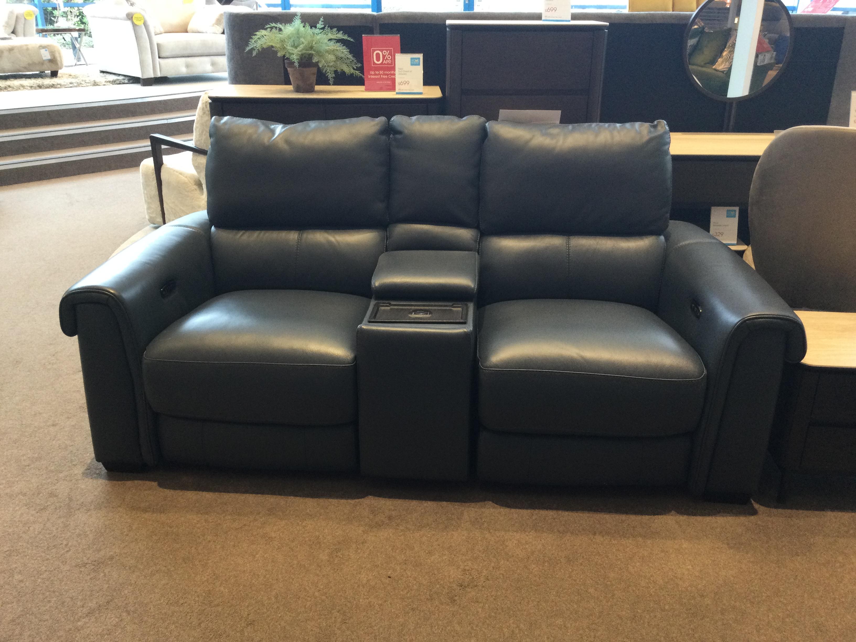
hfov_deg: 58.4
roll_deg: -1.2
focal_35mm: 31
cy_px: 321
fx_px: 767
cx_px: 428
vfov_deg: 45.4
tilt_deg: -21.5
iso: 64
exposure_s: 1/33
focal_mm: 3.3
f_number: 2.4
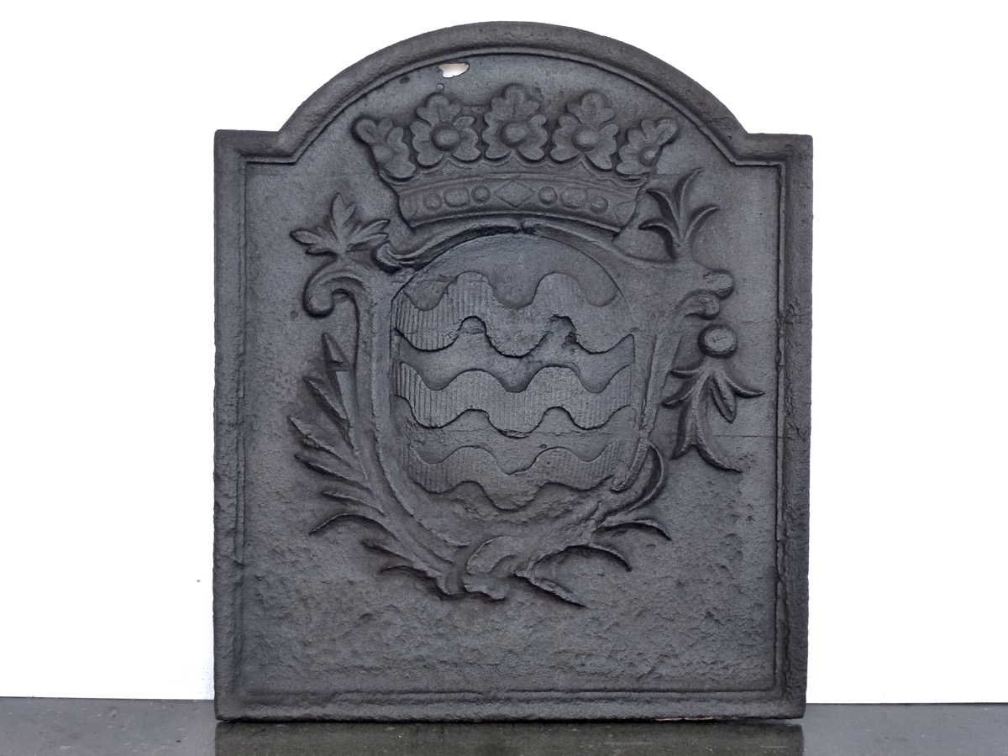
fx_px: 1660
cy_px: 378
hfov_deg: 33.8
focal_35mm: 57
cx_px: 504
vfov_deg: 25.7
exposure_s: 1/40
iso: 200
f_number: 4.4
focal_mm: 10.1
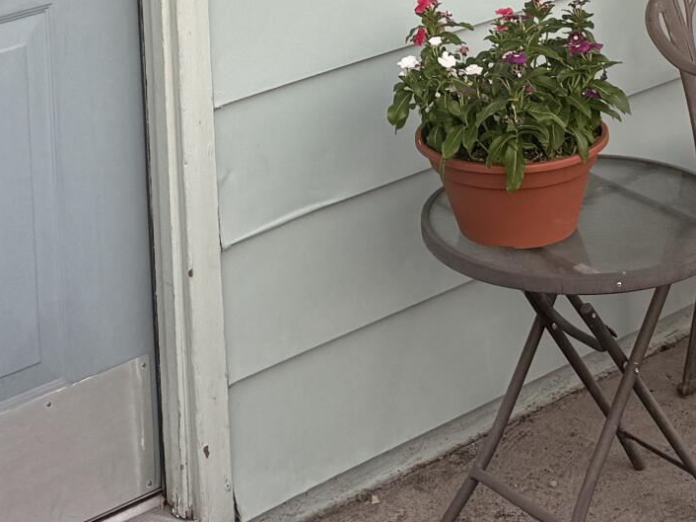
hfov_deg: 19.2
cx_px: 251
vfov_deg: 13.1
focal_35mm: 102
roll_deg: +2.8
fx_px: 2050
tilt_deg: -4.9
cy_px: -405
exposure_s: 1/580
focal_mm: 6.76
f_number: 1.78
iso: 80
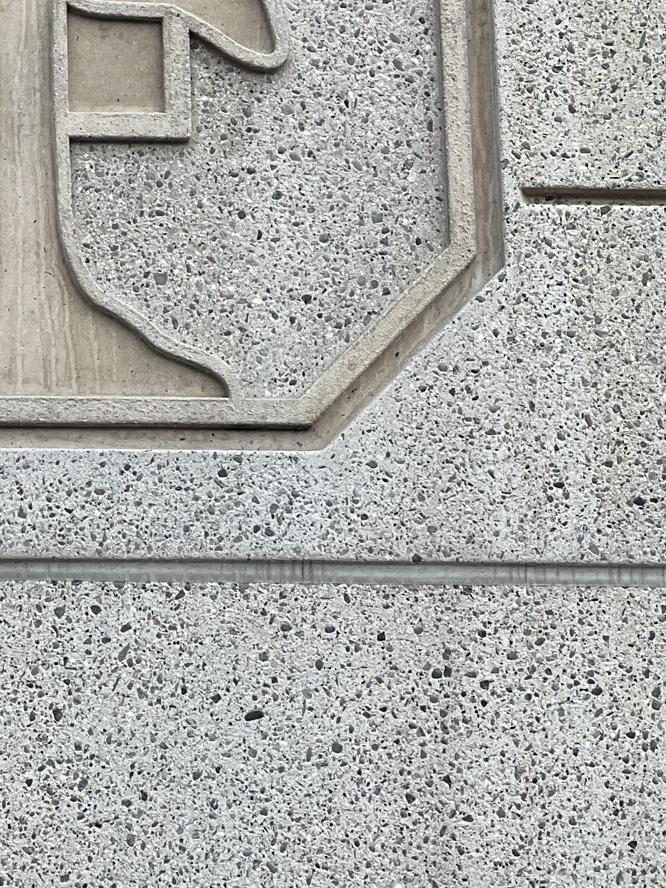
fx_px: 5002
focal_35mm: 195
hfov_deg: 7.6
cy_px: -178
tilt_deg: +22.1
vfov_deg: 10.0
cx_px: 10
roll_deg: +1.2
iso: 40
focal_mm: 9
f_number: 2.8
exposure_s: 1/172
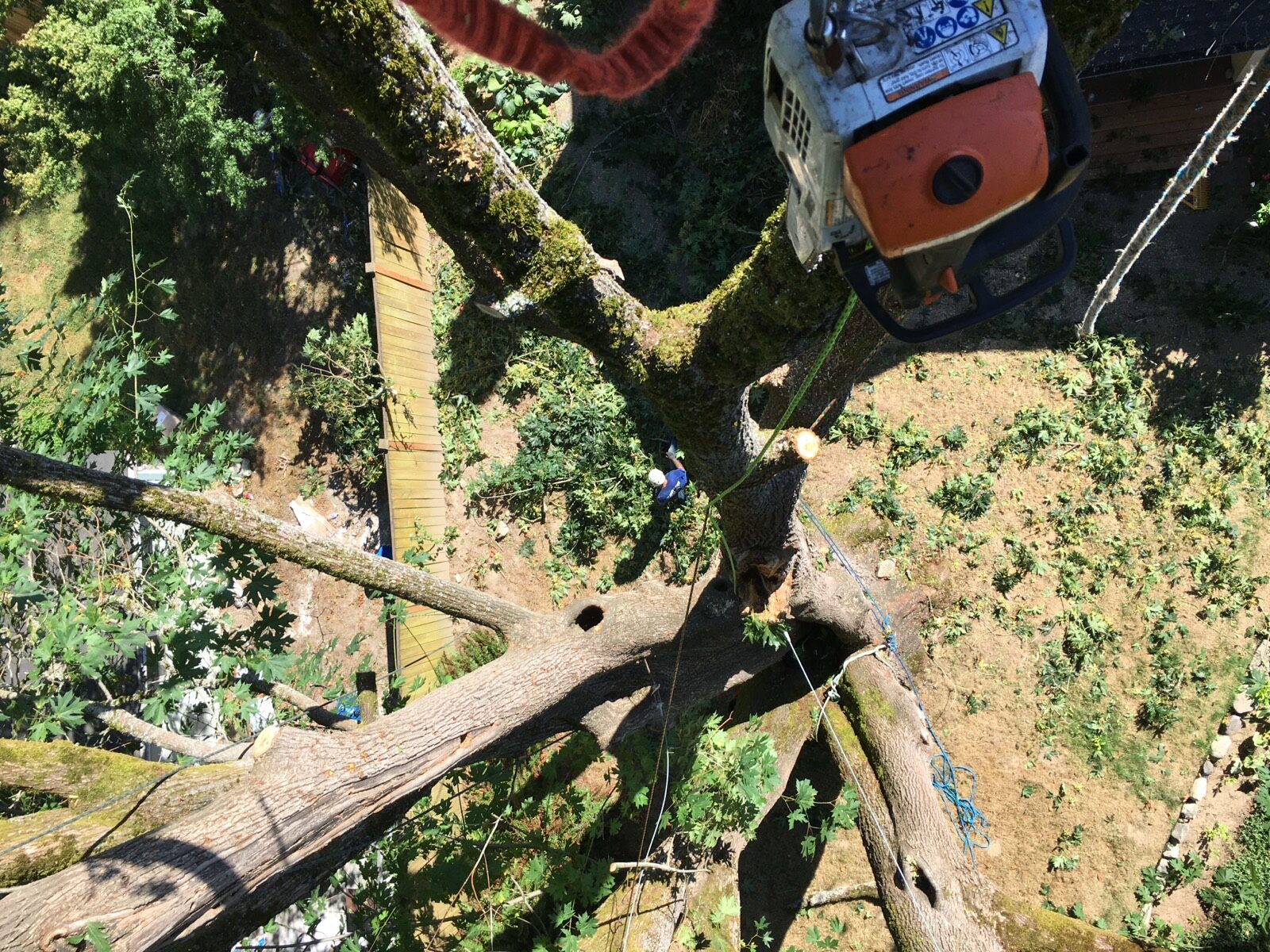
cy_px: 476
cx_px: 635
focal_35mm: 29
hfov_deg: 61.7
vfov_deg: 48.2
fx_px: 1064
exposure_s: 1/620
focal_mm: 4.15
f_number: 2.2
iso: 25
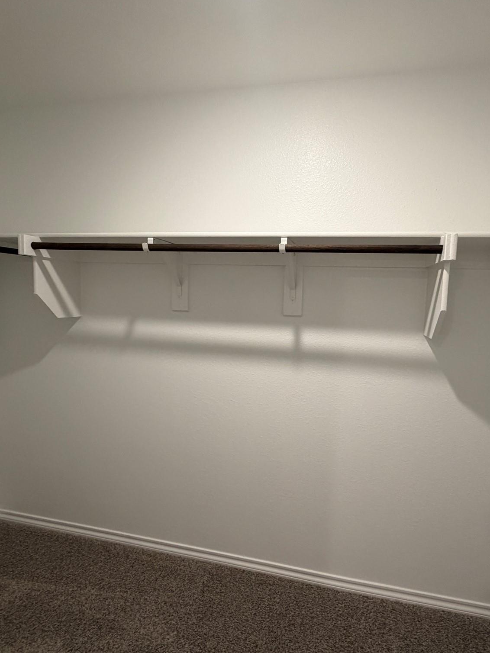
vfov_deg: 84.7
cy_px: 328
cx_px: 277
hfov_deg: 68.4
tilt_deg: -5.5
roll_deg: -0.6
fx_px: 359
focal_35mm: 19
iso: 200
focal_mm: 2.22
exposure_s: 1/60
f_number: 2.2
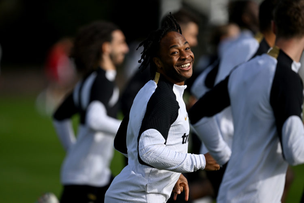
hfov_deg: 3.7
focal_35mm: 560
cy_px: 102
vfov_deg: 2.5
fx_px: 4729
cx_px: 152
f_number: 4
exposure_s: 1/10000
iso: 800
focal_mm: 560
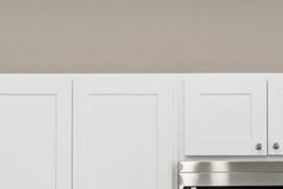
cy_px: 356
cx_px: 294
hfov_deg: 11.7
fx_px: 1361
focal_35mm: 173
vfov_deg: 7.7
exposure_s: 1/6
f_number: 11
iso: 200
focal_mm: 19.5
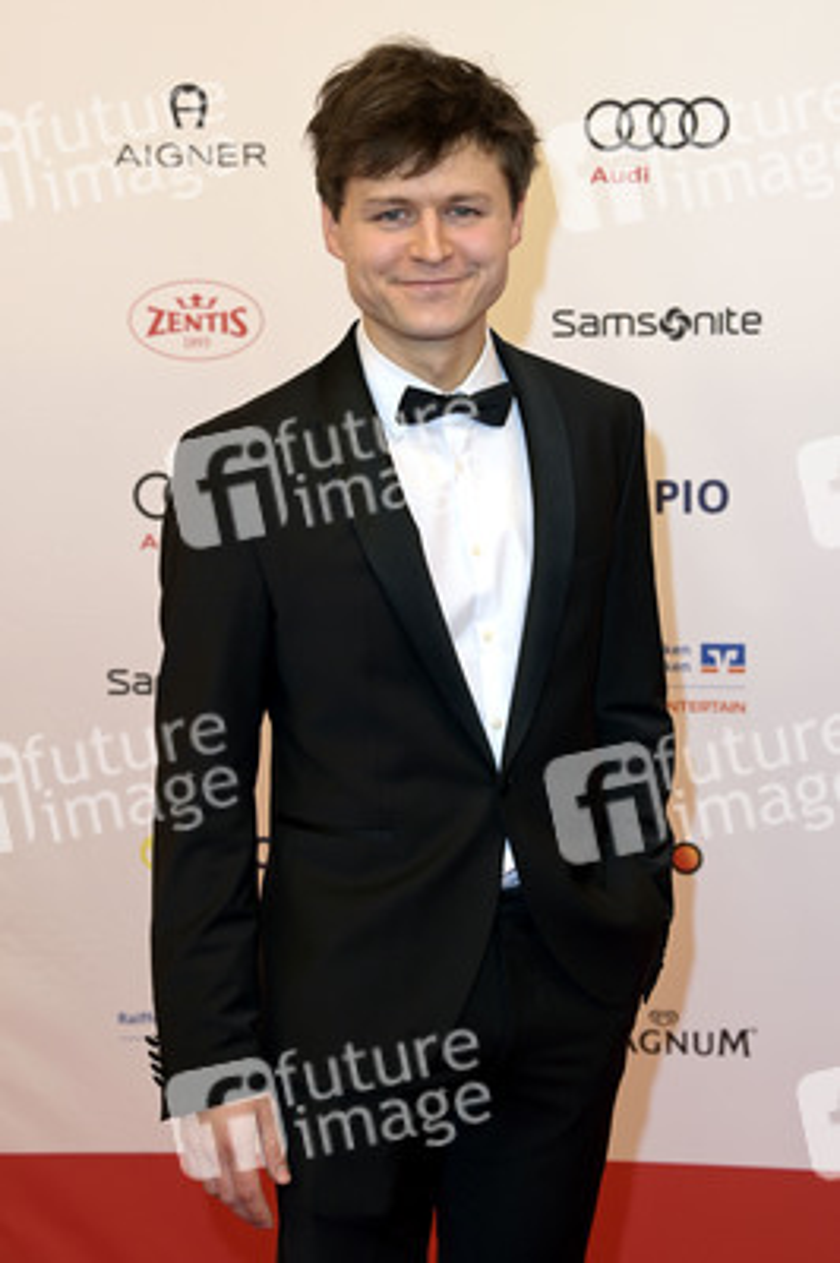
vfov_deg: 28.1
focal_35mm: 72
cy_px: 632
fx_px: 2524
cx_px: 420
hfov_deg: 18.9
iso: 400
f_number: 6.3
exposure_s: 1/250
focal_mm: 72
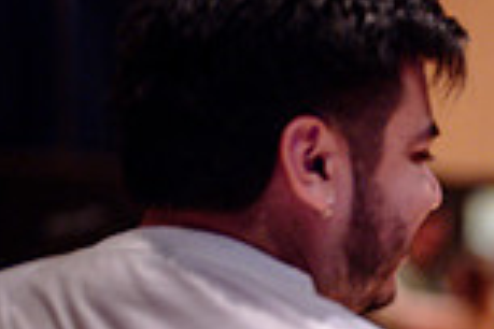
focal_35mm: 189
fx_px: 2593
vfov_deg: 7.1
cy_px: 569
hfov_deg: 10.4
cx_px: 794
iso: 1600
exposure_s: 1/250
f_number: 1.2
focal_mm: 50
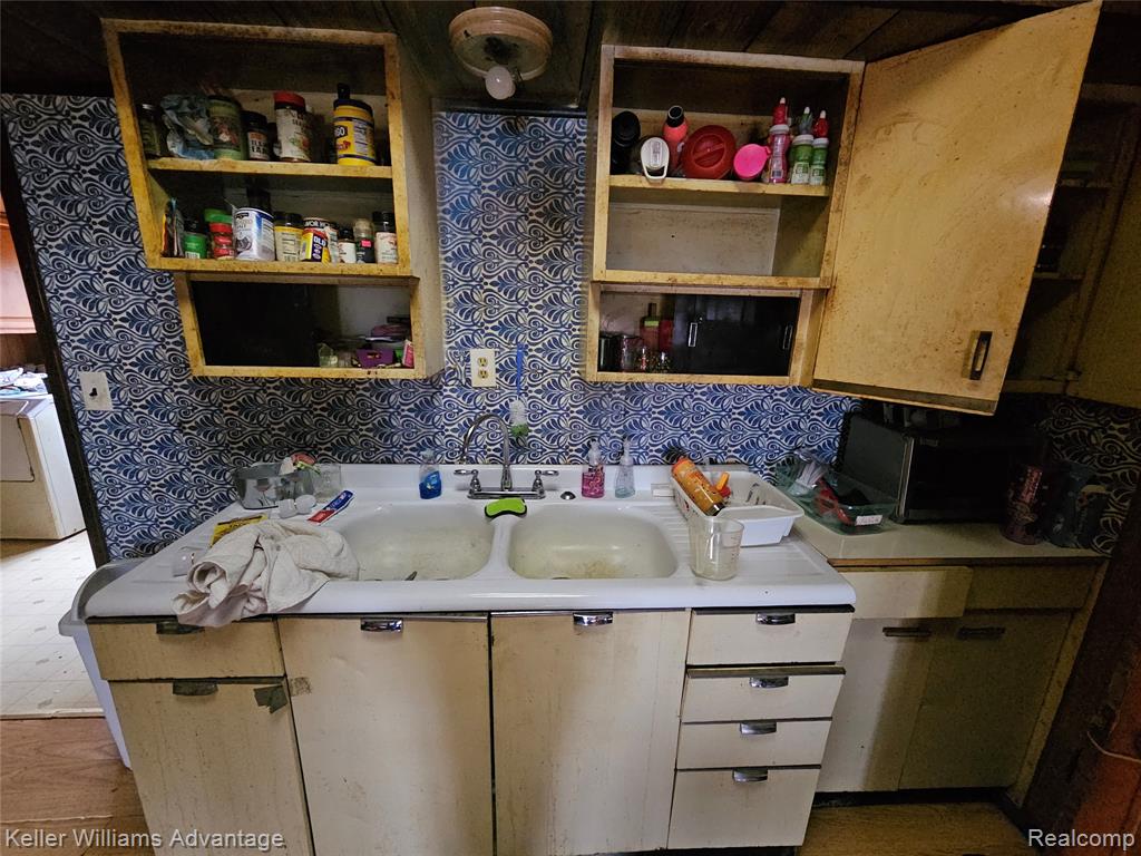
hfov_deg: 106.2
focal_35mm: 13
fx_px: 429
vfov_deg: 89.9
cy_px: 428
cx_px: 570
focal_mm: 2.2
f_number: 2.2
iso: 1600
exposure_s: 1/25.8
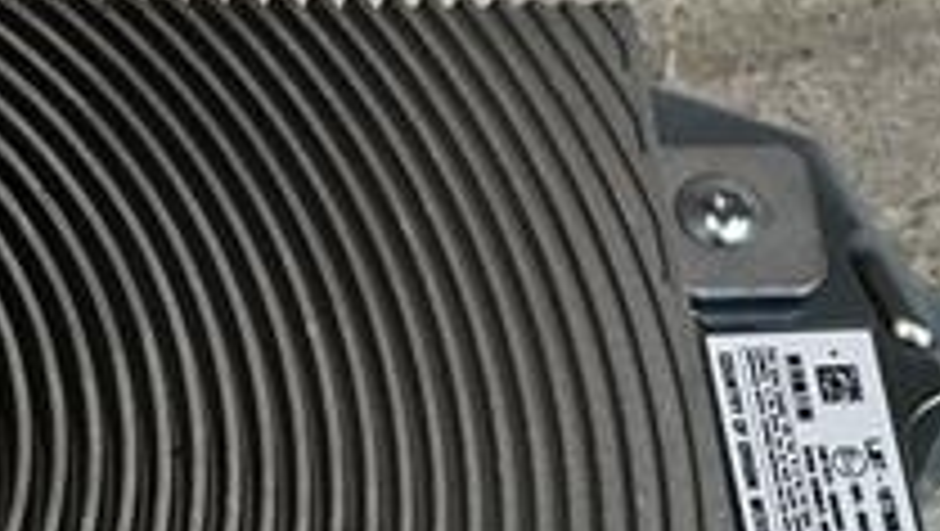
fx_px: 3992
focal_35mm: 160
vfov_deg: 7.6
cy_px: 554
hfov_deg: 13.3
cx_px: 108
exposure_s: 1/100
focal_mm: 6.86
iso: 64
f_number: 1.78
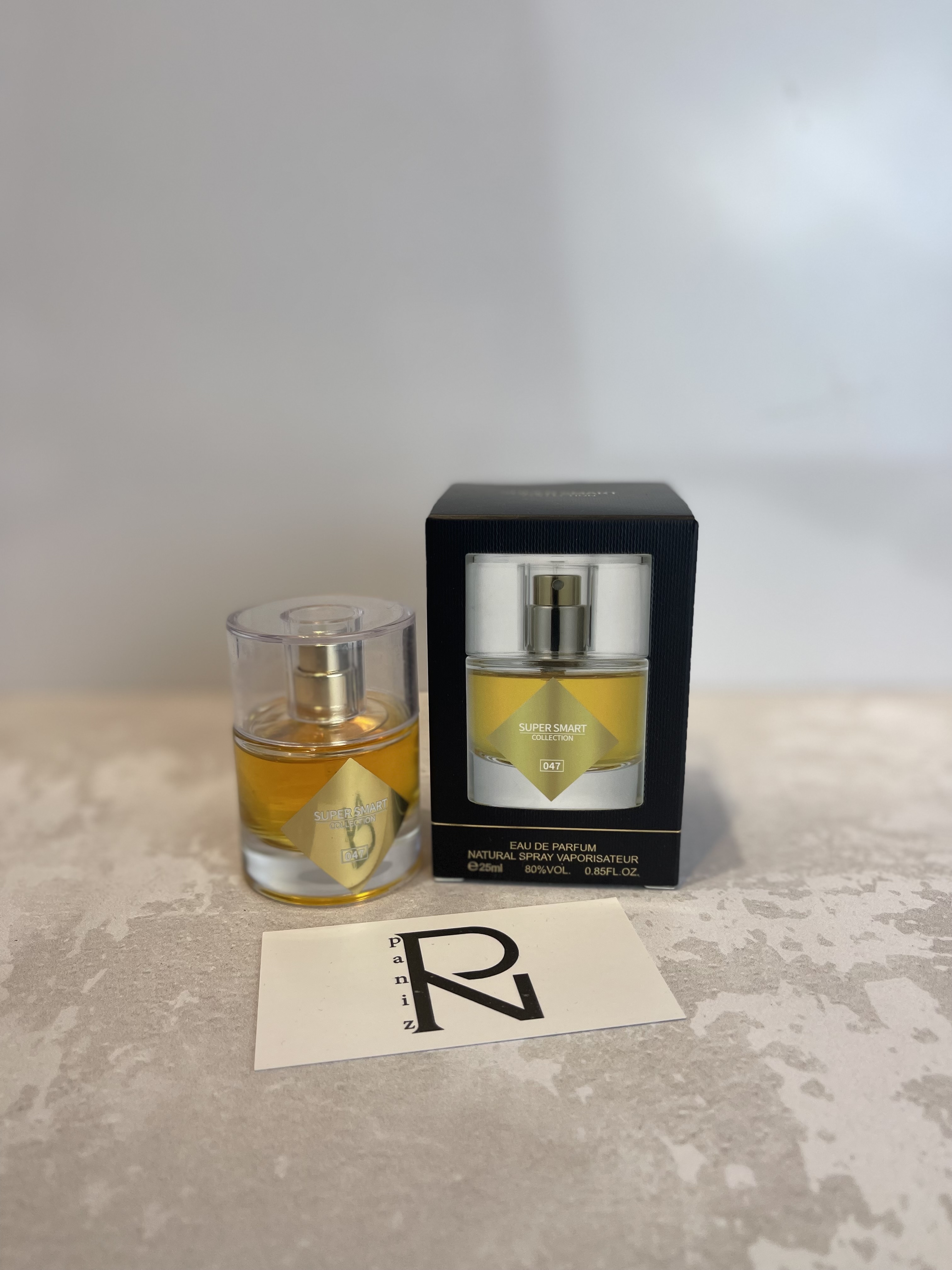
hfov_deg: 53.1
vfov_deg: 67.3
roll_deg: +0.3
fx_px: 953
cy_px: 635
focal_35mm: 26
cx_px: 476
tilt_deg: -17.1
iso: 50
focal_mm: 5.1
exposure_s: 1/1020
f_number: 1.6
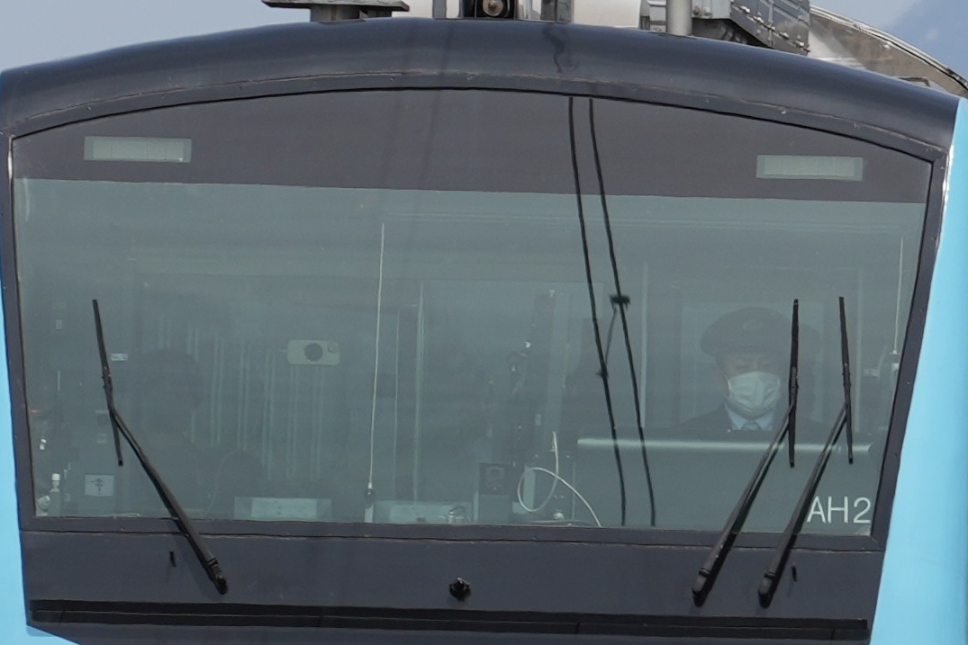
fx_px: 12692
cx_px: 951
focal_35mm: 472
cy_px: 497
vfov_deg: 2.9
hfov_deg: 4.4
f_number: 8
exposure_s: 1/400
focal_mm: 172
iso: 100
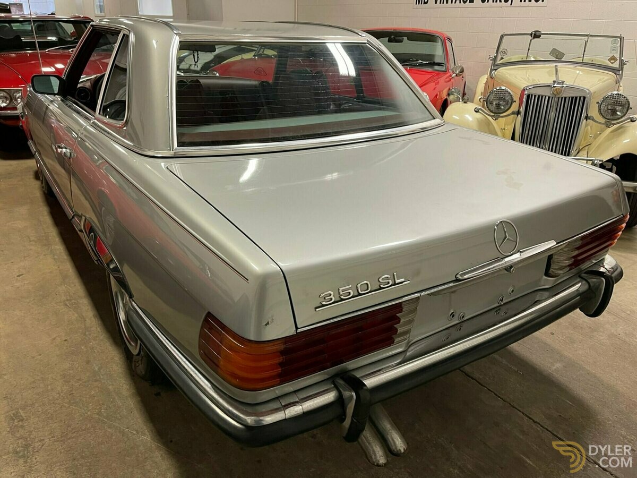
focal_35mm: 26
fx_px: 478
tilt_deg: -24.2
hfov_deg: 67.3
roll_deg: -0.9
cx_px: 318
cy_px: 239
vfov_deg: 53.1
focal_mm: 5.1
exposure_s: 1/60
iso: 200
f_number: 1.6
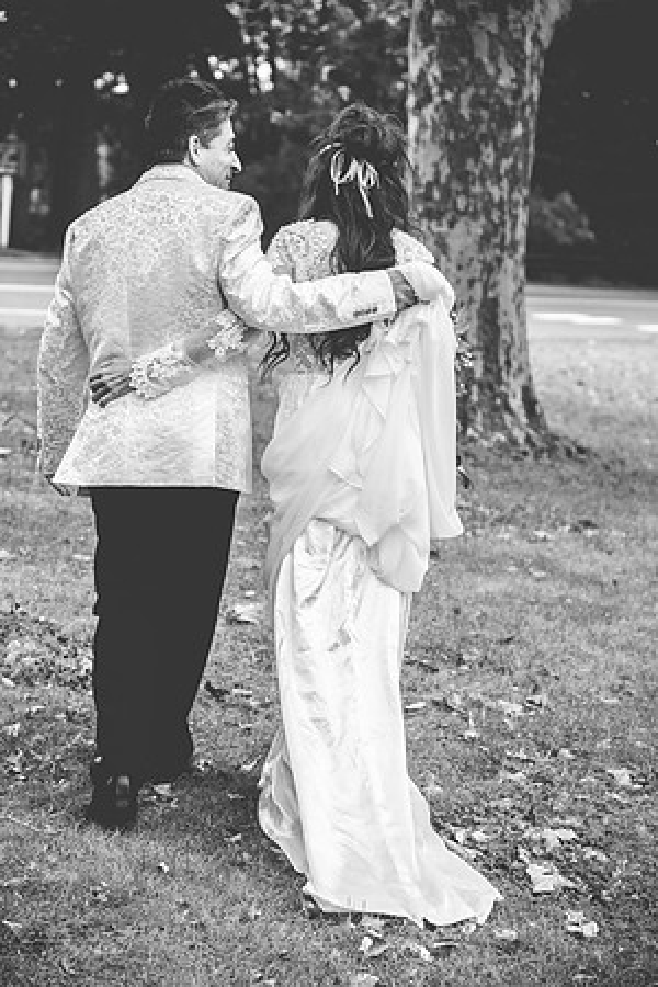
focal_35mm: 98
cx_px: 329
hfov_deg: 14.0
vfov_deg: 20.8
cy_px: 494
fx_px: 2687
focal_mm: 98
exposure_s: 1/160
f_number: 5
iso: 160
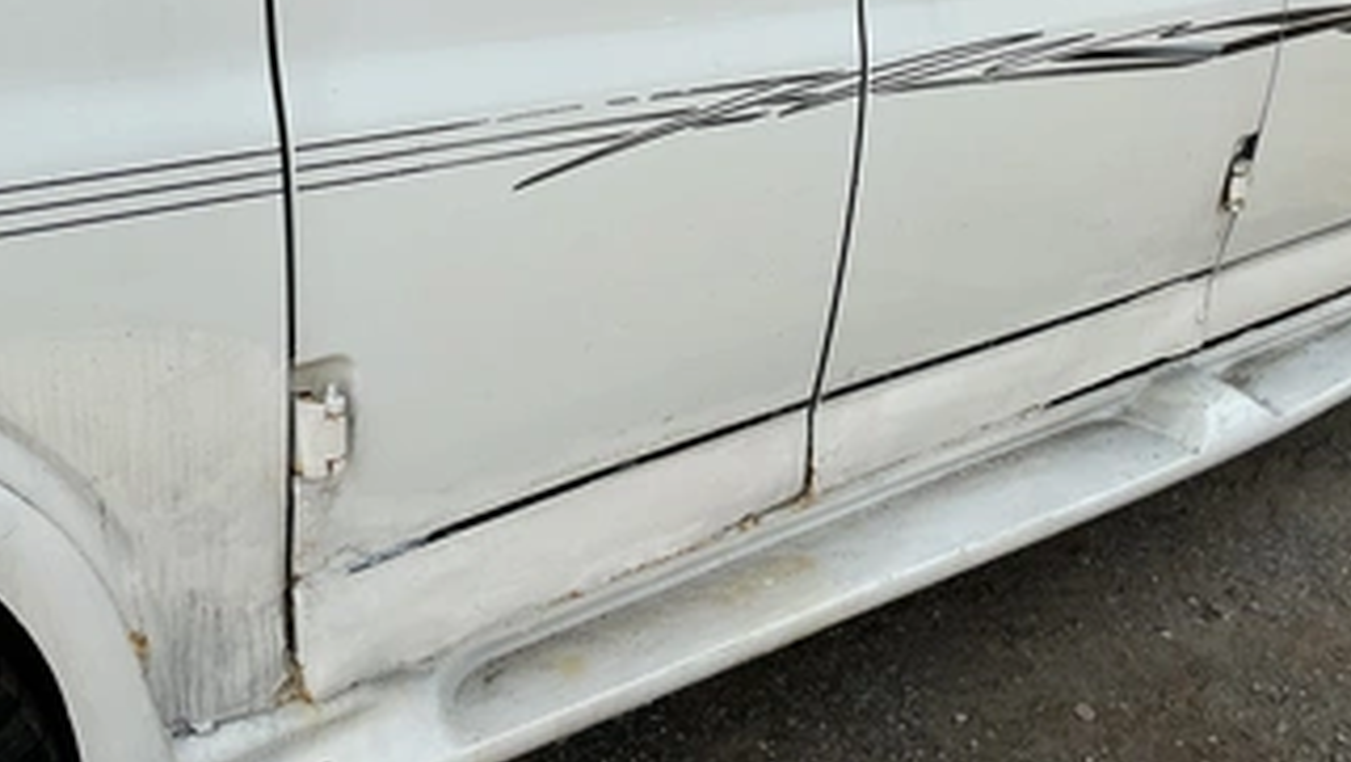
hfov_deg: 52.7
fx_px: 1362
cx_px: 699
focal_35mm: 38
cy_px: 160
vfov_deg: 30.5
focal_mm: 3
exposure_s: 1/1675
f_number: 1.8
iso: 25
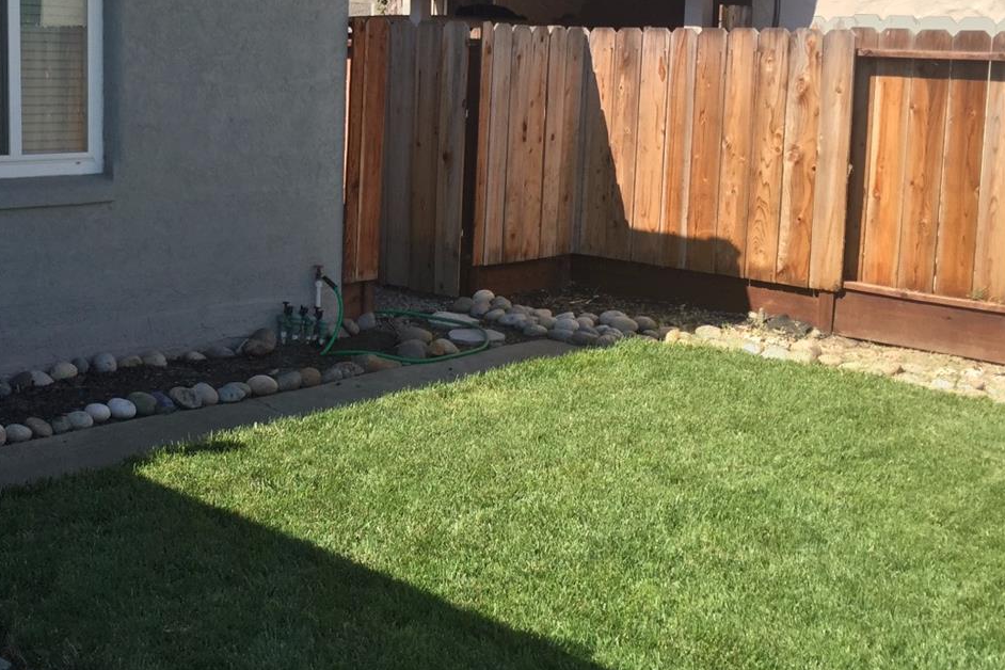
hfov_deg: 39.9
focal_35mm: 48
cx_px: 246
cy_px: 221
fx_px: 1340
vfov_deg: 27.9
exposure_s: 1/1041
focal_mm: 4.15
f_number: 2.2
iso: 32
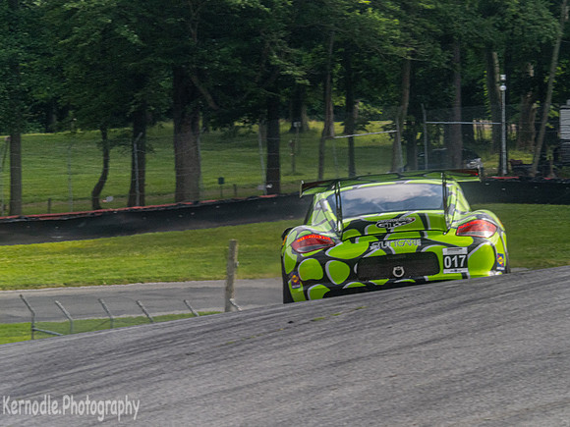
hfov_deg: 5.2
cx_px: 285
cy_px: 214
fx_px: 6274
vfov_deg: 3.9
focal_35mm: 381
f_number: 18
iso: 400
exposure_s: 1/160
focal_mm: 190
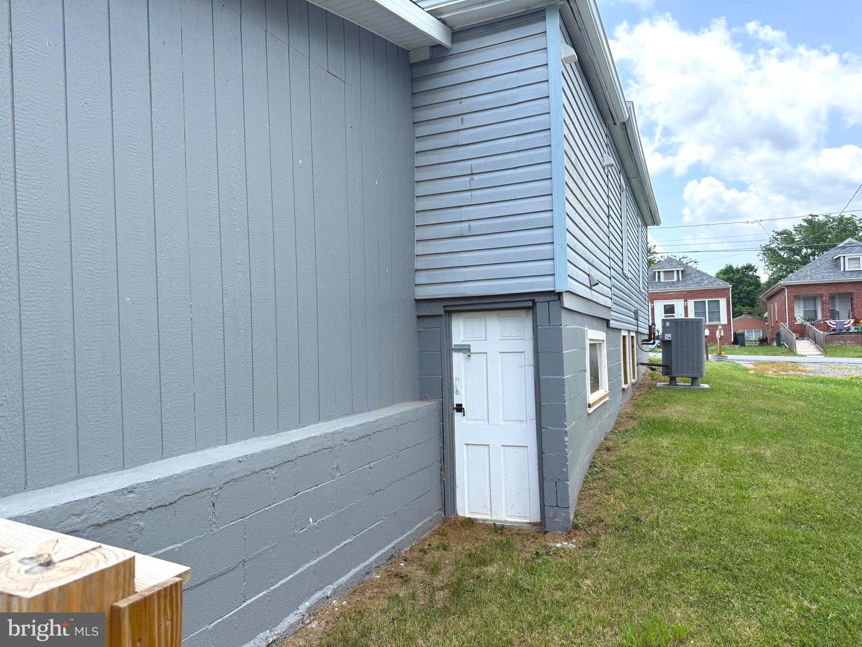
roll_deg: +0.8
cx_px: 431
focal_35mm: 24
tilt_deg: +1.7
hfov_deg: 71.6
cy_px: 324
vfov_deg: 56.8
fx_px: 598
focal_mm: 6.76
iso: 100
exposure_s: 1/2299
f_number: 1.78
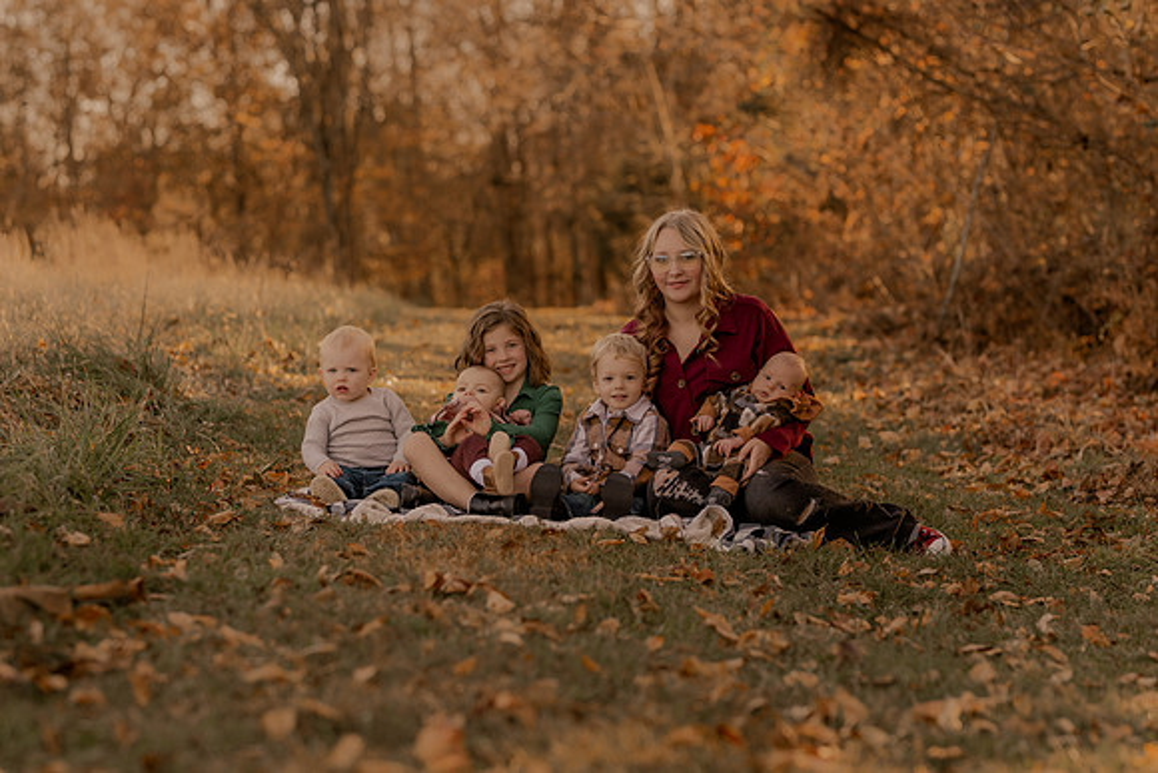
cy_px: 429
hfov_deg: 21.3
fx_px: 3073
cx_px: 613
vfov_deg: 14.3
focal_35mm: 96
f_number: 2.8
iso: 200
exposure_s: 1/320
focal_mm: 85
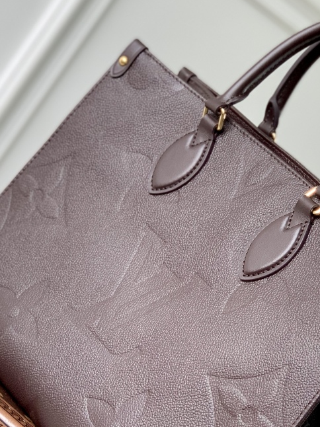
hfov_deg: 12.8
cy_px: 303
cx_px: 198
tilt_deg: -8.5
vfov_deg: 16.9
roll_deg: -36.5
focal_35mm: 116
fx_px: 1431
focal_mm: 6
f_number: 2.4
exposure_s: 1/122
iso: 32
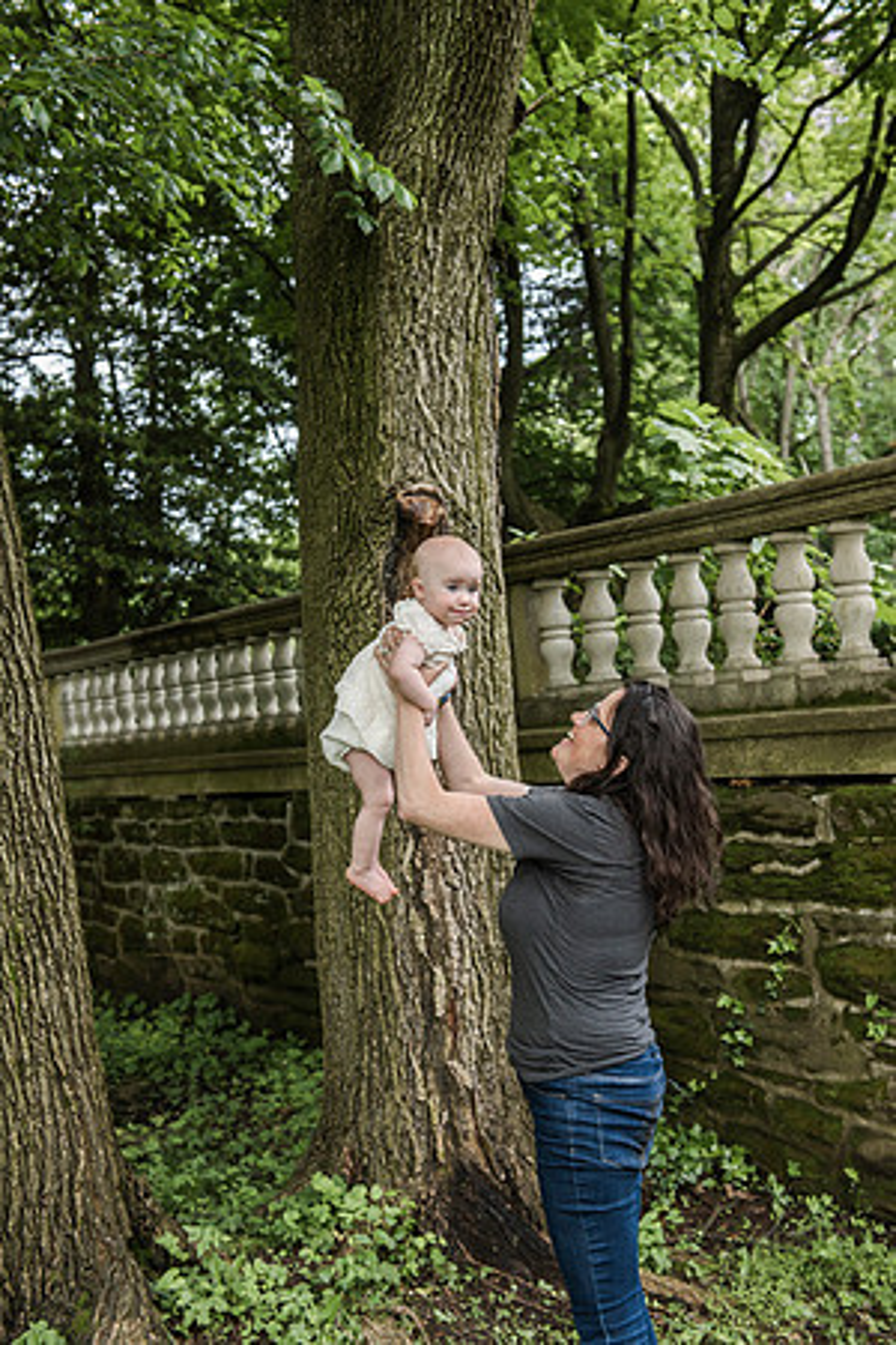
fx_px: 1643
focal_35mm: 44
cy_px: 672
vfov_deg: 44.5
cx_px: 448
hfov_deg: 30.5
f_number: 4
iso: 640
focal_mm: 44
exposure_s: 1/640
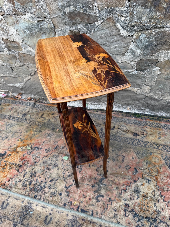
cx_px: 85
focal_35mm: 24
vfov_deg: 71.6
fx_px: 157
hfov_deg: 56.8
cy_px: 114
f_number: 1.78
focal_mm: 6.76
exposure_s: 1/125
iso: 50
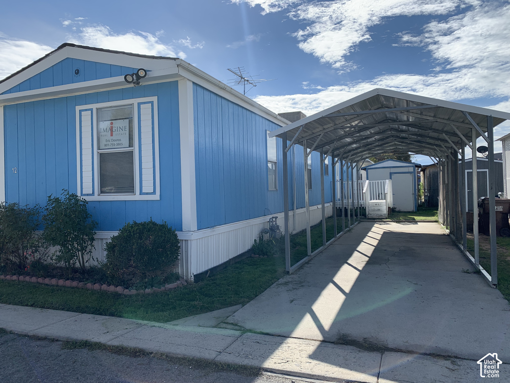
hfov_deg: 67.3
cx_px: 255
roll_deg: +2.2
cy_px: 192
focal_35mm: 26
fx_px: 383
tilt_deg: +2.4
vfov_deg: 53.1
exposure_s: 1/2681
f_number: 1.8
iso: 25
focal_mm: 4.25
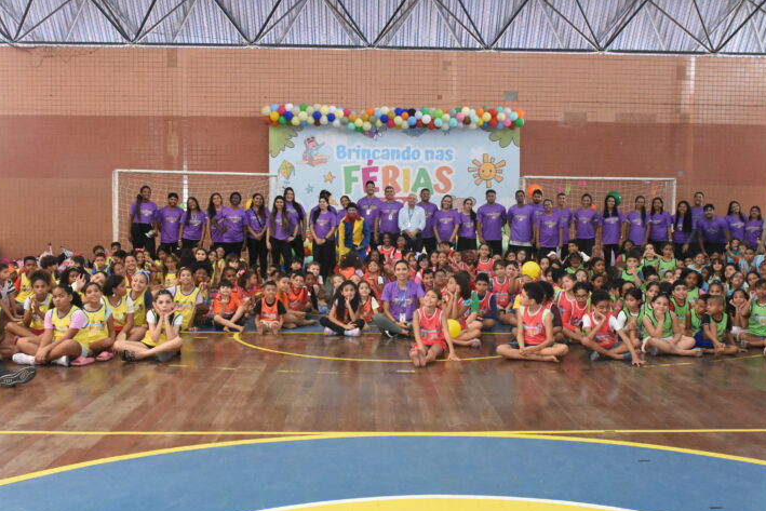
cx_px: 398
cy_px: 274
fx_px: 830
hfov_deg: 49.5
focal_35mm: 39
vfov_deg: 34.2
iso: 8000
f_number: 7.1
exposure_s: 1/200
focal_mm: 24
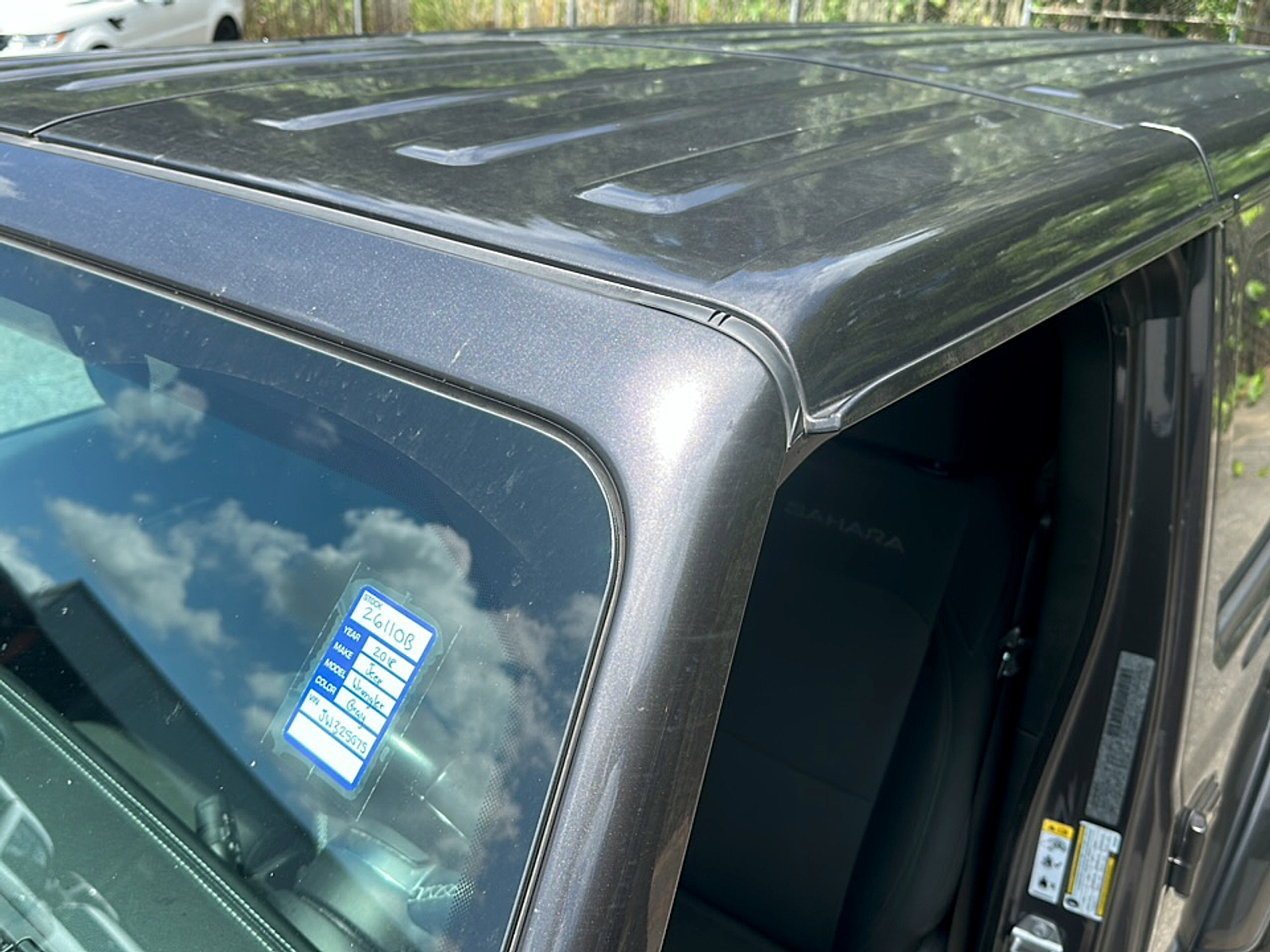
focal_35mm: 25
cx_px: 635
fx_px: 917
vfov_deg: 54.9
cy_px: 476
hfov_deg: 69.4
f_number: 1.78
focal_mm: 6.86
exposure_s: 1/1499
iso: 80
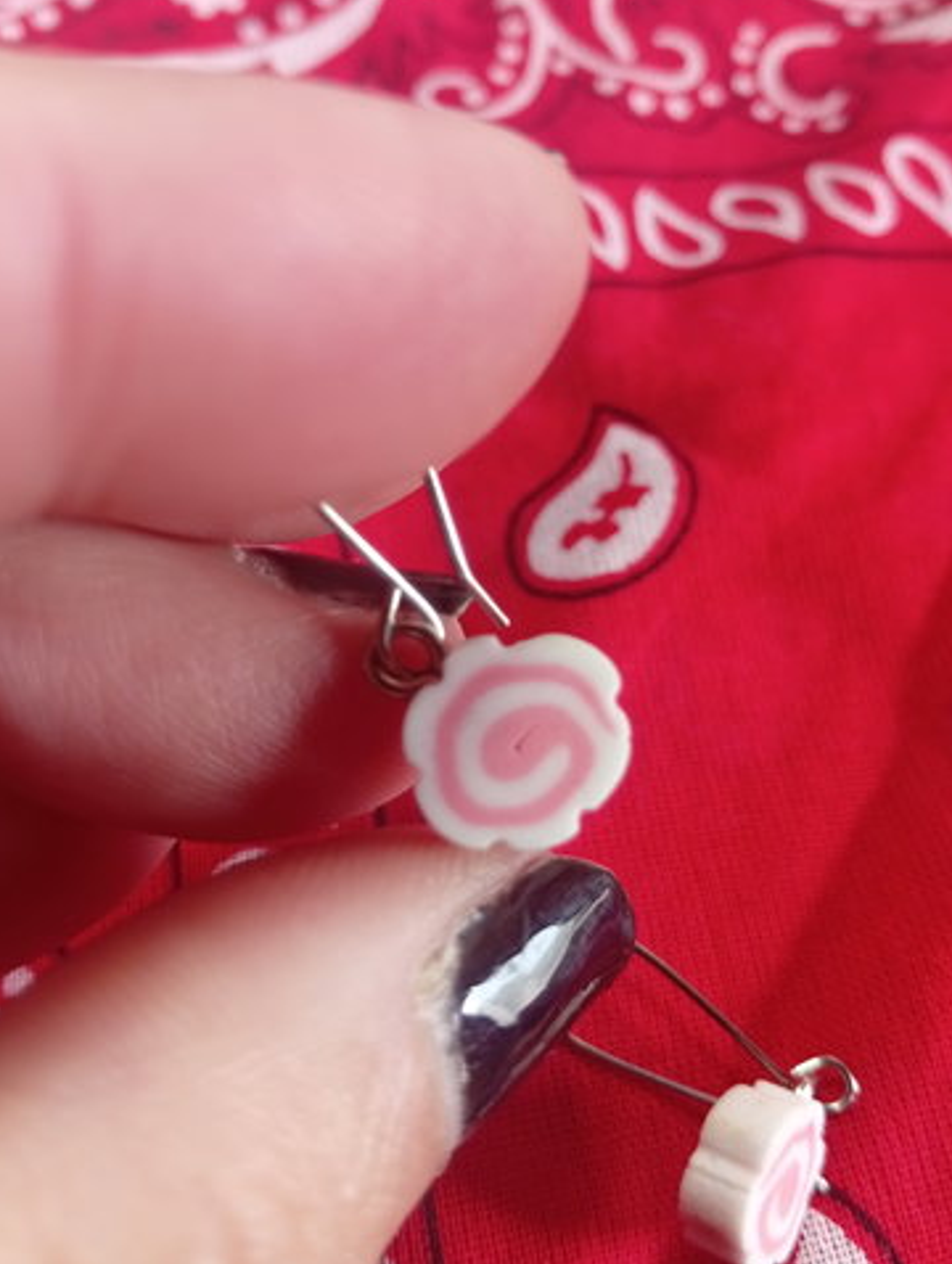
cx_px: 465
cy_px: 602
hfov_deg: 46.9
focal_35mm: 30
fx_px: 1097
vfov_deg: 59.9
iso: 89
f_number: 1.8
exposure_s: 1/100
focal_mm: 3.84
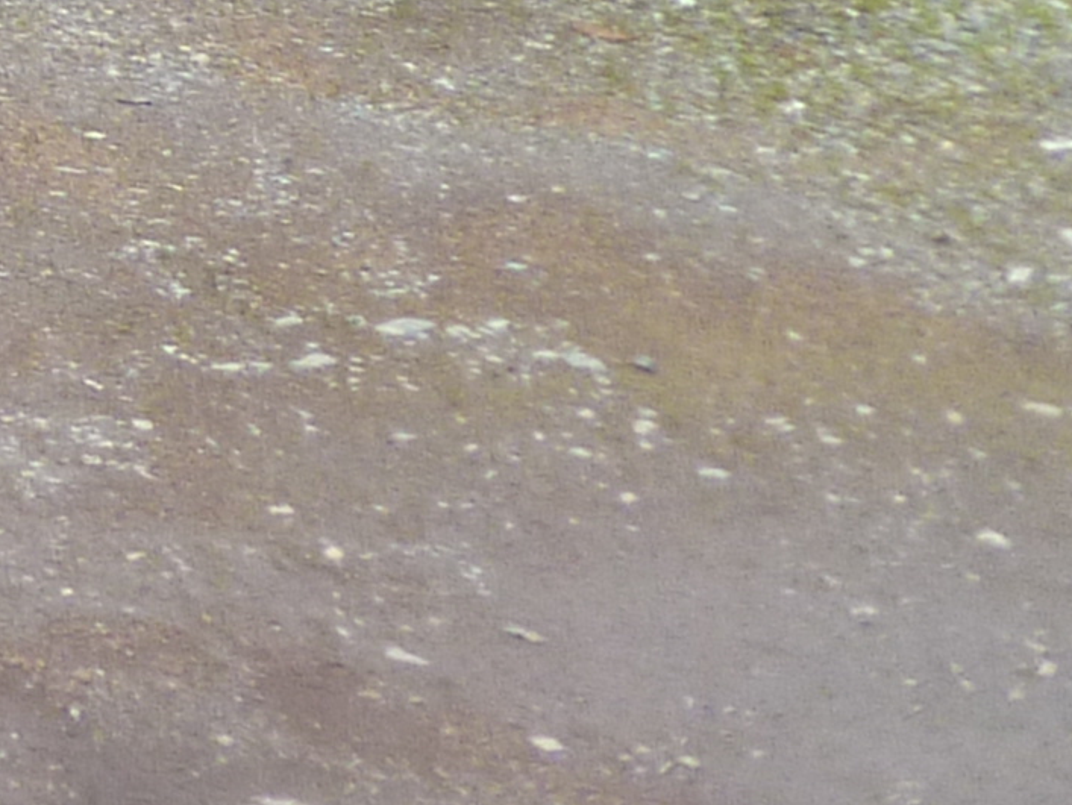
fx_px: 5298
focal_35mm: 171
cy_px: -1649
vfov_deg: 7.6
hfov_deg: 10.2
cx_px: -1374
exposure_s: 1/80
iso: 80
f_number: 3.3
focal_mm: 5
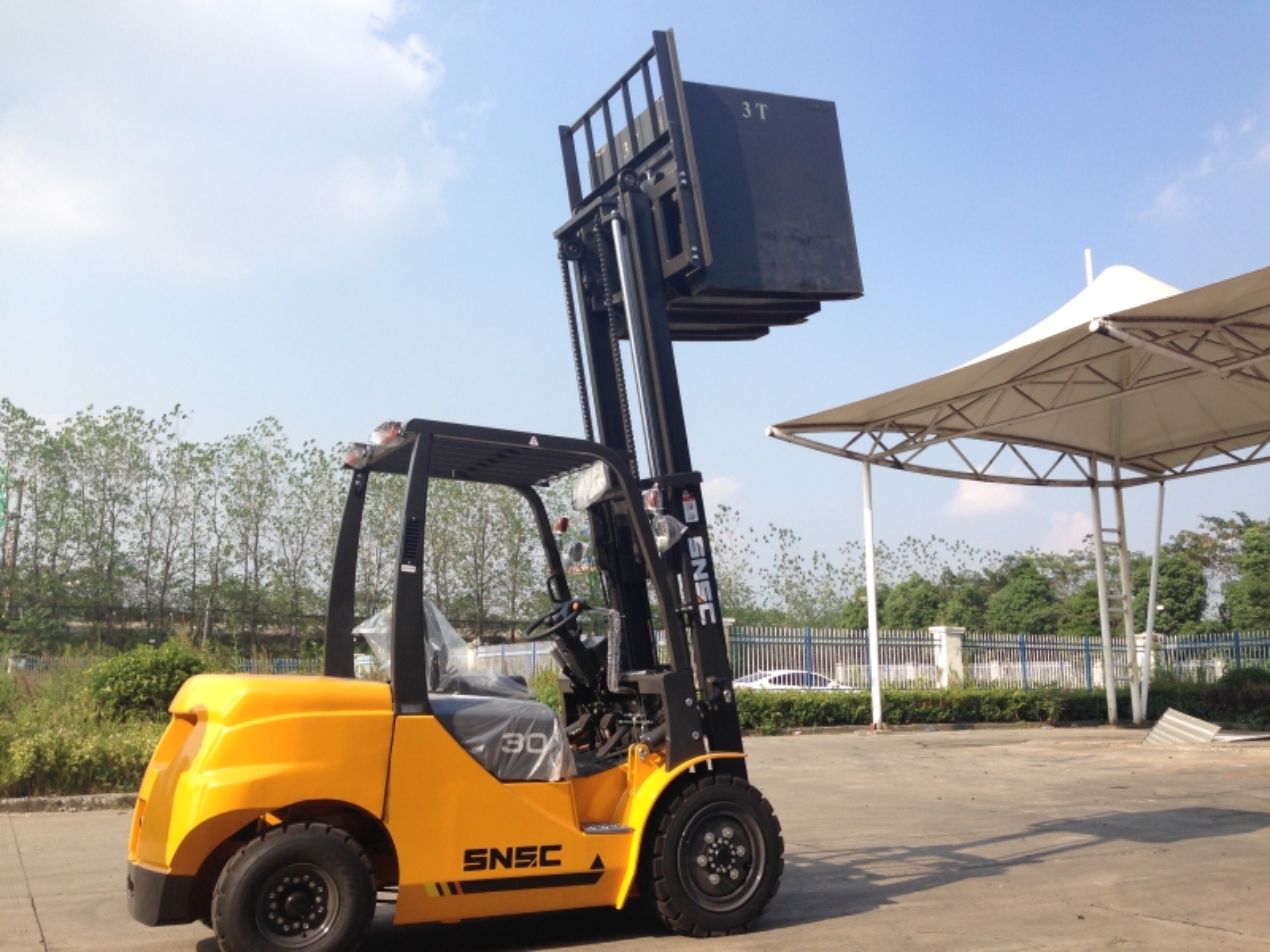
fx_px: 1211
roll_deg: -1.9
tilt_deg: +10.2
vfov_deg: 42.9
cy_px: 476
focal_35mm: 33
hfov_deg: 55.4
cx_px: 635
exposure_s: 1/1063
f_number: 2.4
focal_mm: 4.12
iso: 50
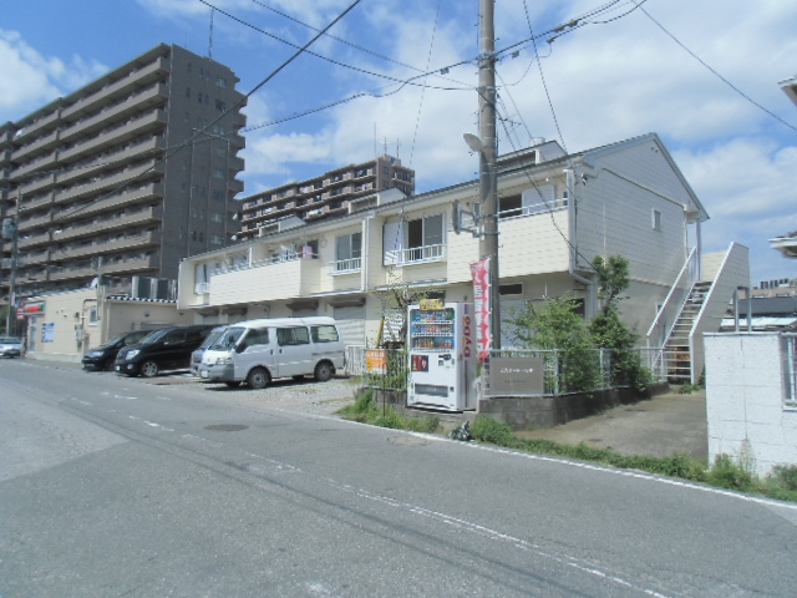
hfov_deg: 71.6
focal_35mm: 24
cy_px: 299
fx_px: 553
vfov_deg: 56.8
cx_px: 398
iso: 64
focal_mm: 4.24
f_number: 7.9
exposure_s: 1/200
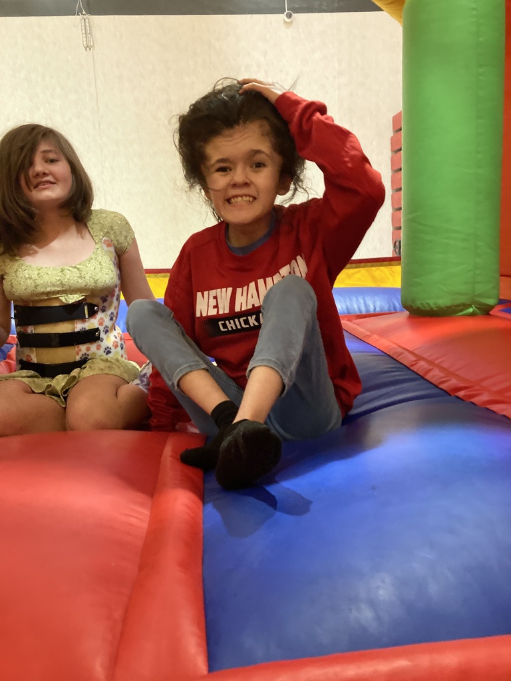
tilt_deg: -7.7
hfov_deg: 49.7
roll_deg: +1.4
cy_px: 340
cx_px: 256
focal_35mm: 28
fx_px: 551
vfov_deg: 63.4
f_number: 1.8
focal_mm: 3.99
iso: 500
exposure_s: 1/30
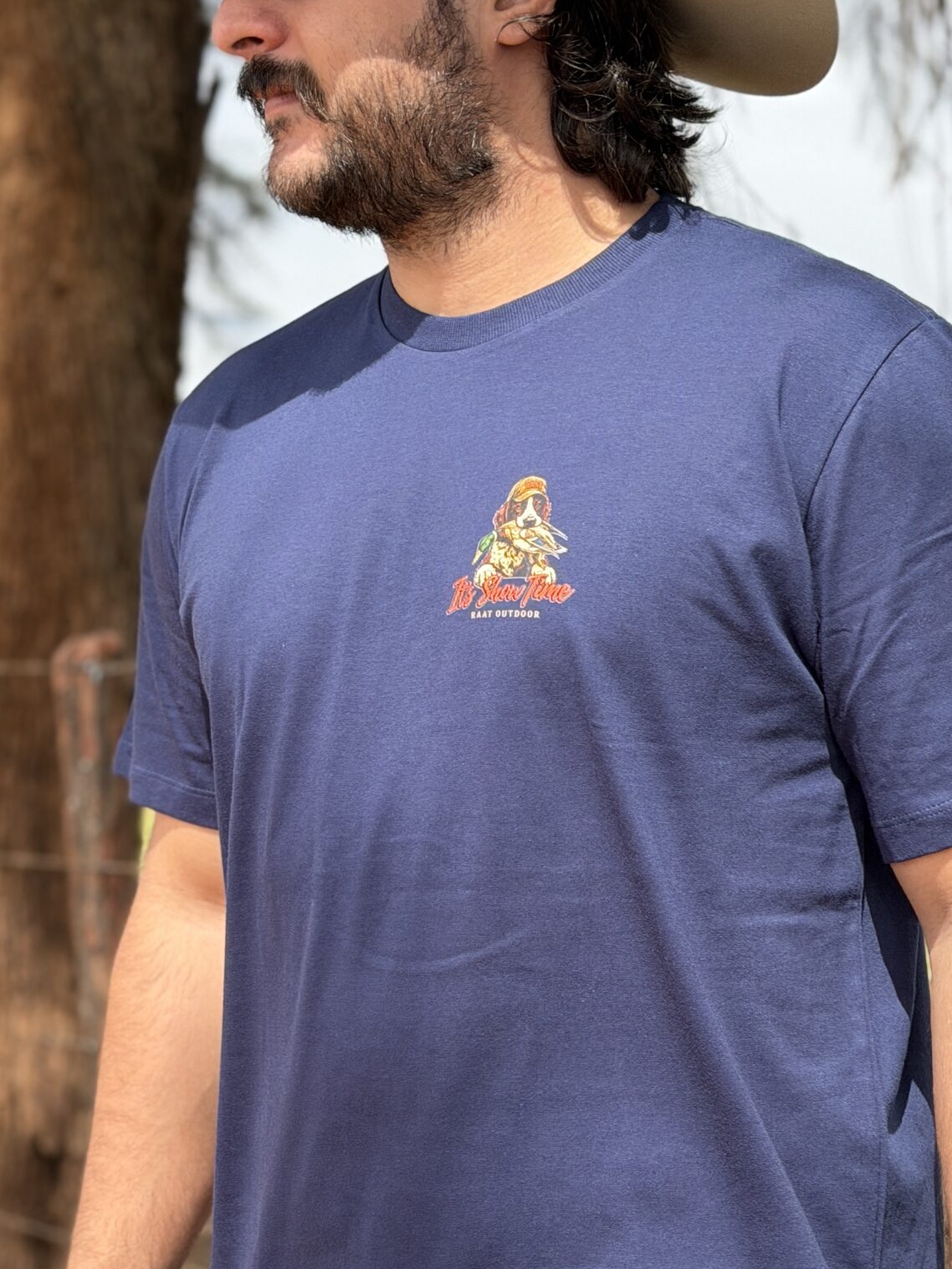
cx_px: 549
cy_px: 734
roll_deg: -0.8
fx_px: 2970
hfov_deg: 18.2
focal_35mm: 81
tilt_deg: +0.9
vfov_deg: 24.1
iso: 100
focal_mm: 6.76
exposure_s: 1/2494
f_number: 1.78
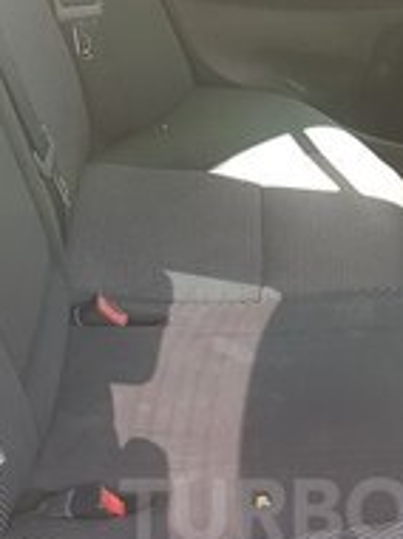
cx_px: 338
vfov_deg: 27.3
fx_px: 1058
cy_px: 511
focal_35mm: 68
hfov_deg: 21.2
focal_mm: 4.2
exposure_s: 1/50
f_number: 1.7
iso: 80
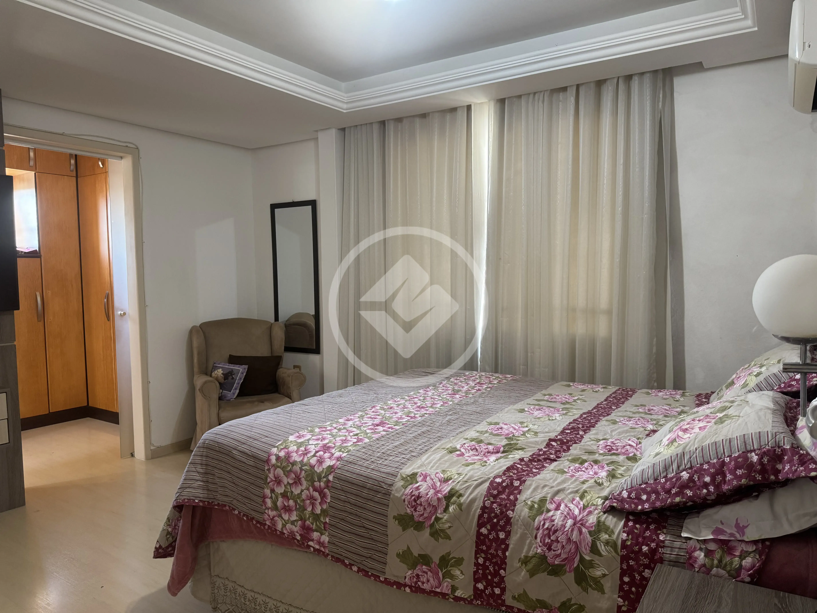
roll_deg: +0.1
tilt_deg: -4.7
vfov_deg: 56.8
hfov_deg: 71.6
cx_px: 408
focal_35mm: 24
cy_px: 306
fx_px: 566
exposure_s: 1/60
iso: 250
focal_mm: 6.76
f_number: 1.78
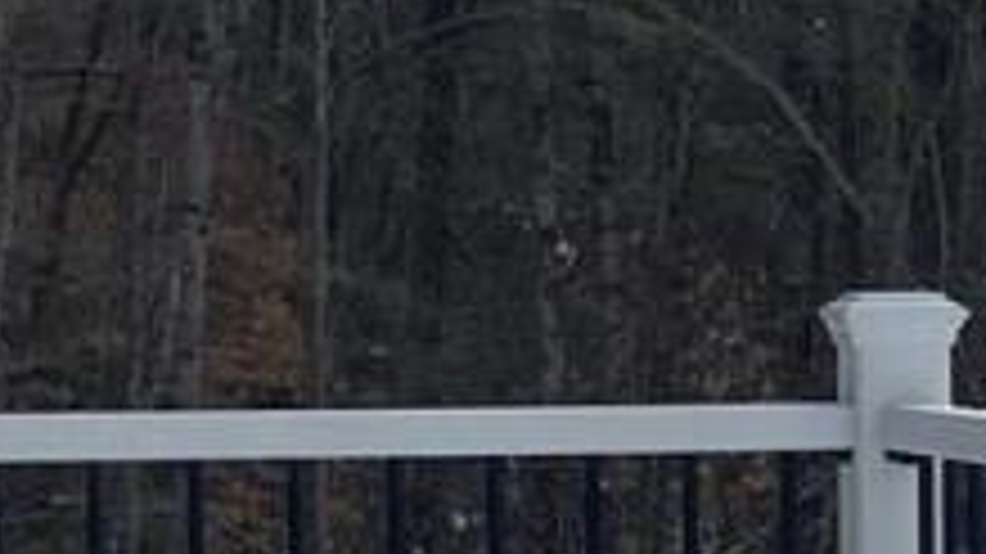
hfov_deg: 8.3
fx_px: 6769
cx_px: 540
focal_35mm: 259
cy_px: 842
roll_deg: +0.0
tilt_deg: -4.0
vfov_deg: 4.7
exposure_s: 1/4274
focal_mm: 4.25
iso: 32
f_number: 1.8
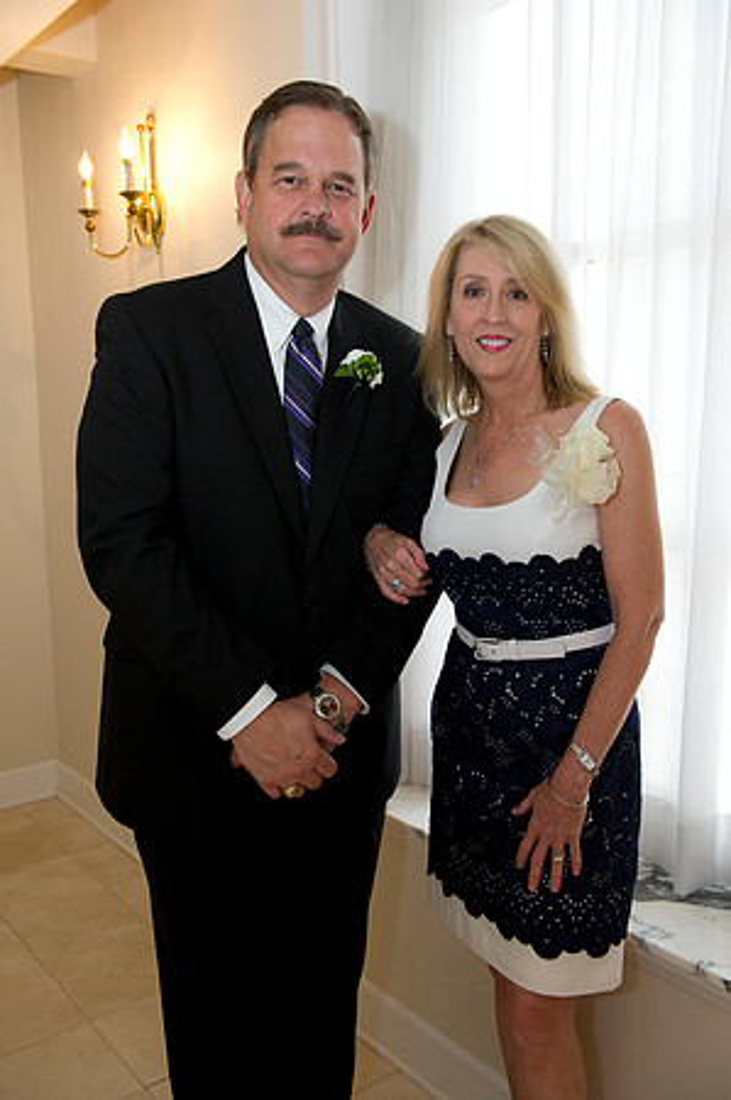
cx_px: 366
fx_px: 977
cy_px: 550
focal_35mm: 32
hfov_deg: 41.0
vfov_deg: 58.8
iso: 1250
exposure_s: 1/100
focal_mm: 32
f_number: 4
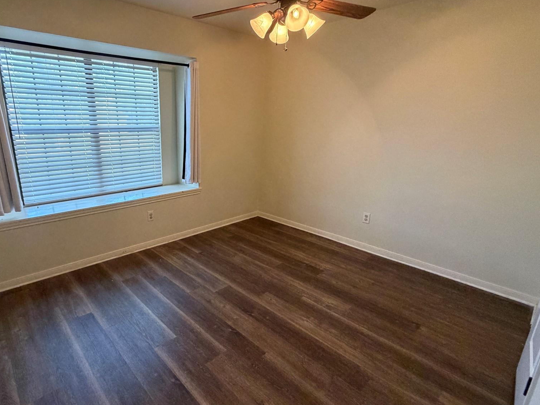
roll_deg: +0.2
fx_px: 296
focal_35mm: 19
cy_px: 201
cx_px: 209
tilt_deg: -14.7
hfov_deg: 83.3
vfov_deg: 68.7
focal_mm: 2.22
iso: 500
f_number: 2.2
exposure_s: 1/60
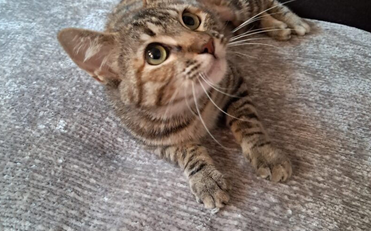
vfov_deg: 43.1
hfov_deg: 64.7
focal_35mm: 29
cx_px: 184
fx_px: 293
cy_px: 111
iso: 800
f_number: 1.8
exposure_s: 1/24
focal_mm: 4
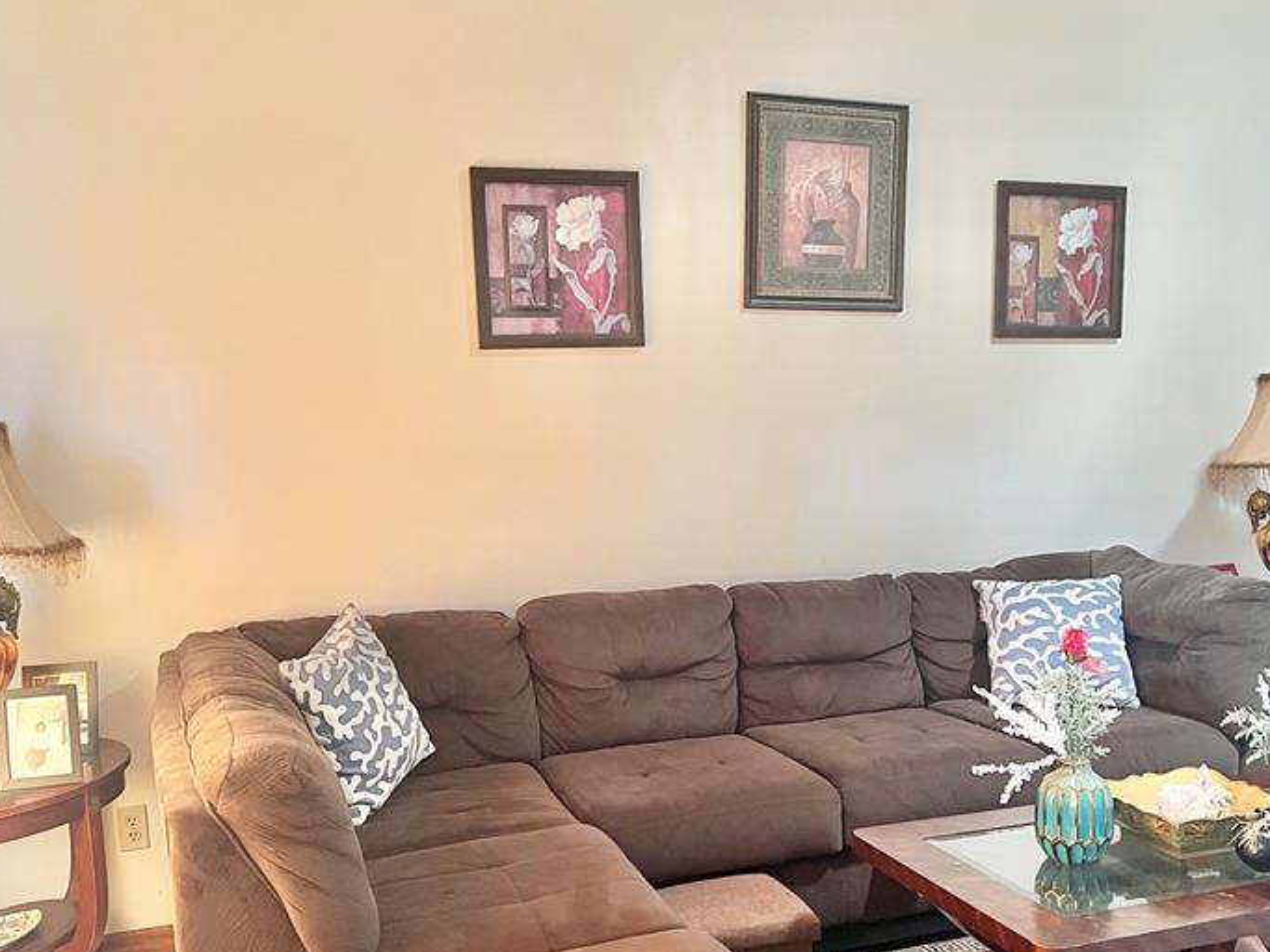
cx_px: 692
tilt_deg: -8.3
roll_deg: +2.0
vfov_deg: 36.7
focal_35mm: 39
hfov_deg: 47.8
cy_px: 578
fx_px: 1431
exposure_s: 1/60
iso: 160
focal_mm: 5.7
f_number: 1.5
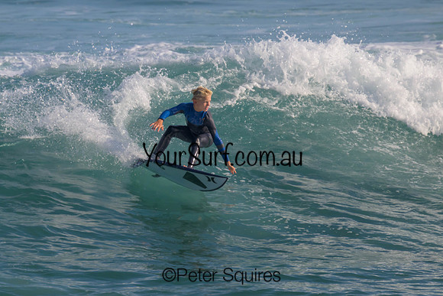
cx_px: 145
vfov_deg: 1.3
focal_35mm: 1076
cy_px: 122
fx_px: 13249
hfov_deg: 1.9
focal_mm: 800
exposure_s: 1/2000
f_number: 11
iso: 1100
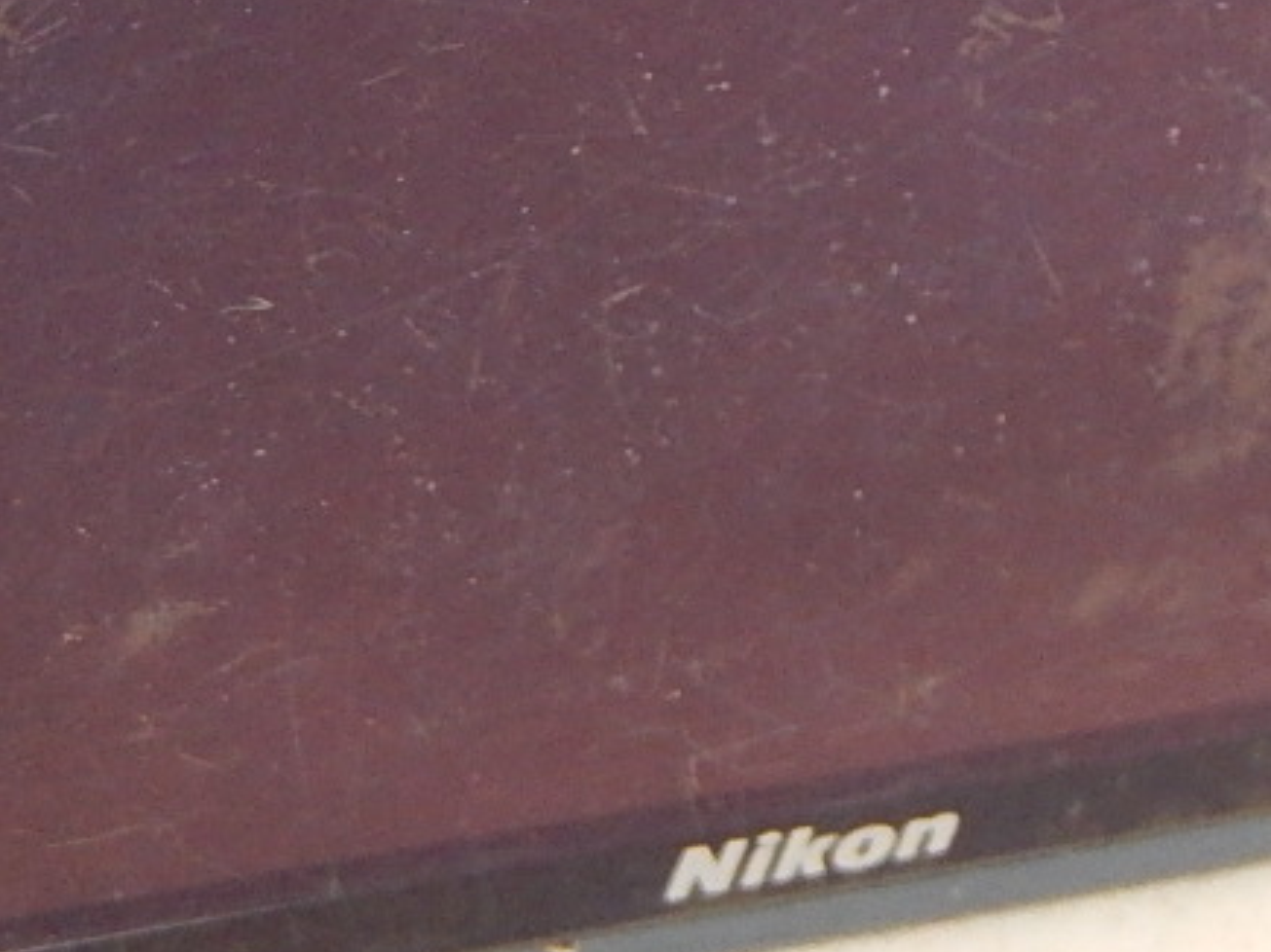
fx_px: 11489
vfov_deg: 4.7
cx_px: 1306
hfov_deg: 6.3
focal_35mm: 313
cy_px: -158
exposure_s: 1/20
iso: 400
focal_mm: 15.2
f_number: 5.1
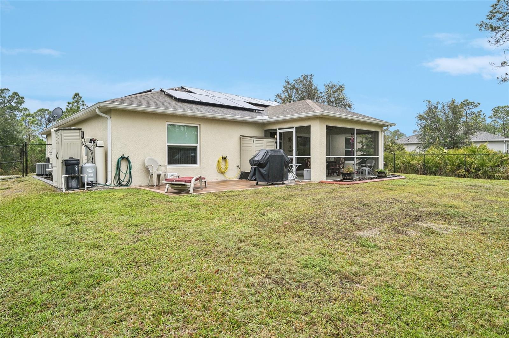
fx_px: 290
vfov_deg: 60.6
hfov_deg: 82.6
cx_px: 254
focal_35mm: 20
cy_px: 169
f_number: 8
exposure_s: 1/500
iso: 400
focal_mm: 20.5
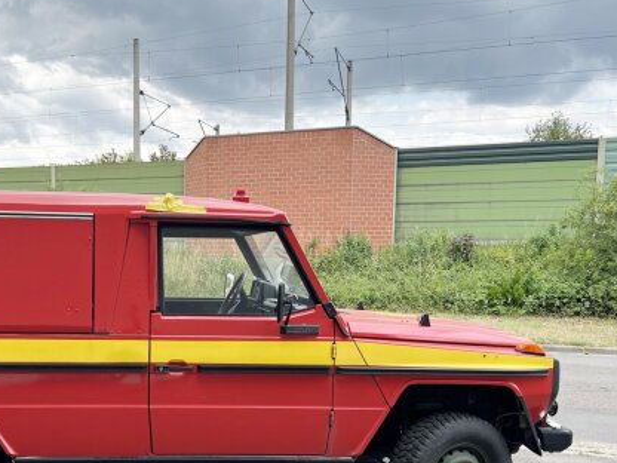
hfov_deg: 45.5
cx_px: 171
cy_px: 310
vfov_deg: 35.6
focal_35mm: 40
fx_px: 713
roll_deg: +0.5
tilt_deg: -3.3
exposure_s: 1/1124
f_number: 1.5
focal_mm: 5.7
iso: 50
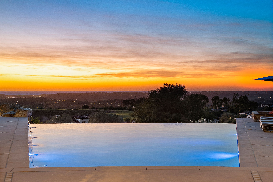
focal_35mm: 50
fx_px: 379
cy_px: 91
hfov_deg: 39.6
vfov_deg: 27.0
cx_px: 136
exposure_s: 1/20
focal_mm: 50
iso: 160
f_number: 7.1
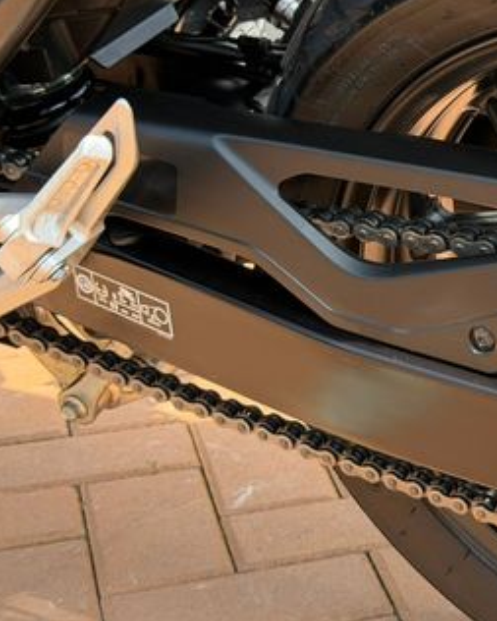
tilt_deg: -17.0
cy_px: 309
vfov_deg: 20.2
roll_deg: +0.7
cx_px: 583
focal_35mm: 95
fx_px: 1746
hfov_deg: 15.6
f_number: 1.78
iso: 100
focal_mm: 6.76
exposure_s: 1/837
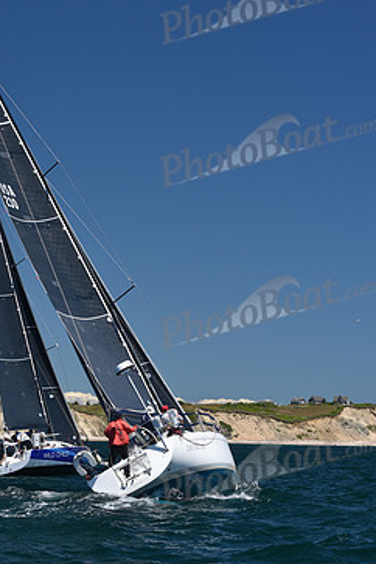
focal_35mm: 112
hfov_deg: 12.2
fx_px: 1755
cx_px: 80
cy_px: 250
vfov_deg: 18.3
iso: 250
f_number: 5.6
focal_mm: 70
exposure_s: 1/800
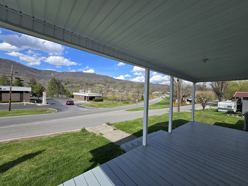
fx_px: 93
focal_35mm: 13
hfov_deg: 106.2
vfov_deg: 89.9
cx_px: 124
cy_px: 93
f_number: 2.2
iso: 50
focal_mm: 2.2
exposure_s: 1/1946
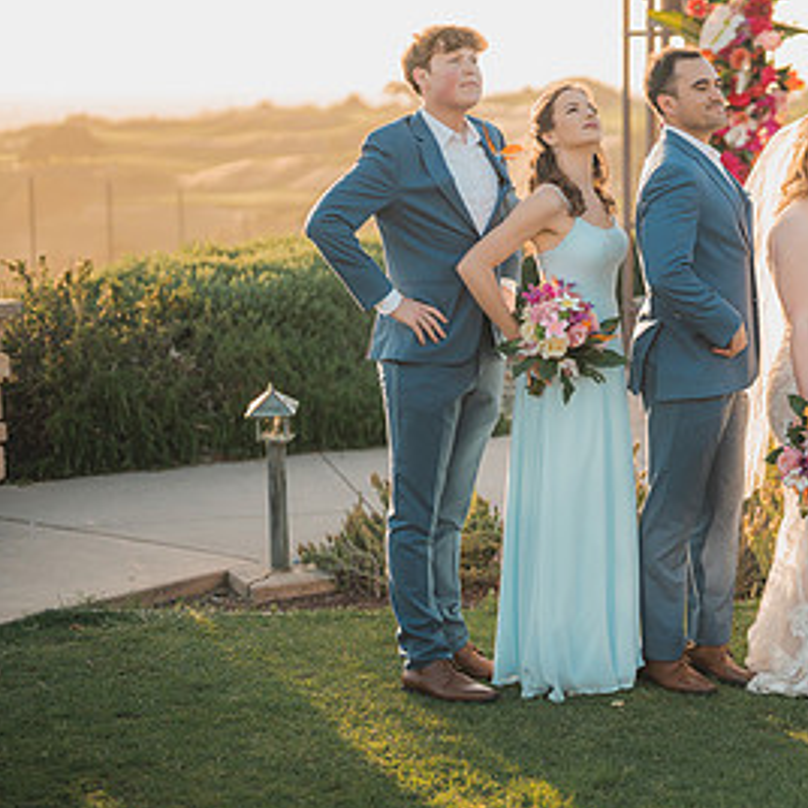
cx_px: 847
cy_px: 255
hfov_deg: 18.3
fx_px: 2430
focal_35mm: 92
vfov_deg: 18.8
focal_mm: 50
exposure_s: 1/3200
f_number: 1.2
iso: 200
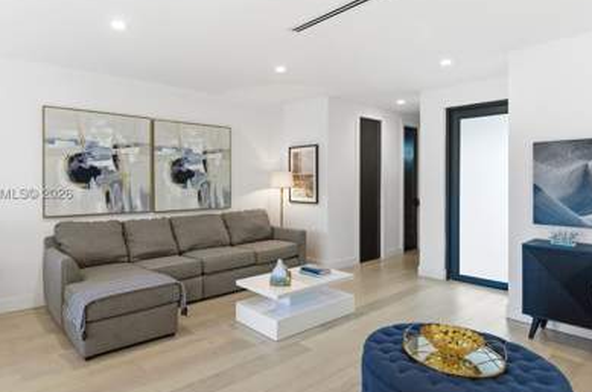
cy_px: 195
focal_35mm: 21
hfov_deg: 80.9
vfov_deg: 59.3
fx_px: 345
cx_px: 256
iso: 250
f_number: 8
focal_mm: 17
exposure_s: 1/125
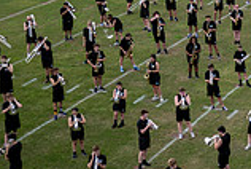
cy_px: 15
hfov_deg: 16.6
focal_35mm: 110
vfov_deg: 12.4
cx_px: 394
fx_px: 768
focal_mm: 30
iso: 100
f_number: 2.8
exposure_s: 1/1250
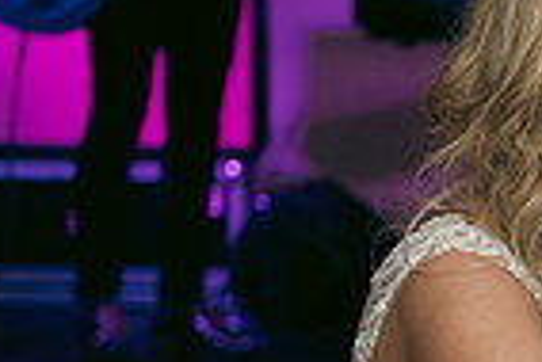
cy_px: 326
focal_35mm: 253
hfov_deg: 7.9
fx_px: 3813
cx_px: 897
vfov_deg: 5.4
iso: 1250
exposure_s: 1/160
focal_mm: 62
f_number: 3.5
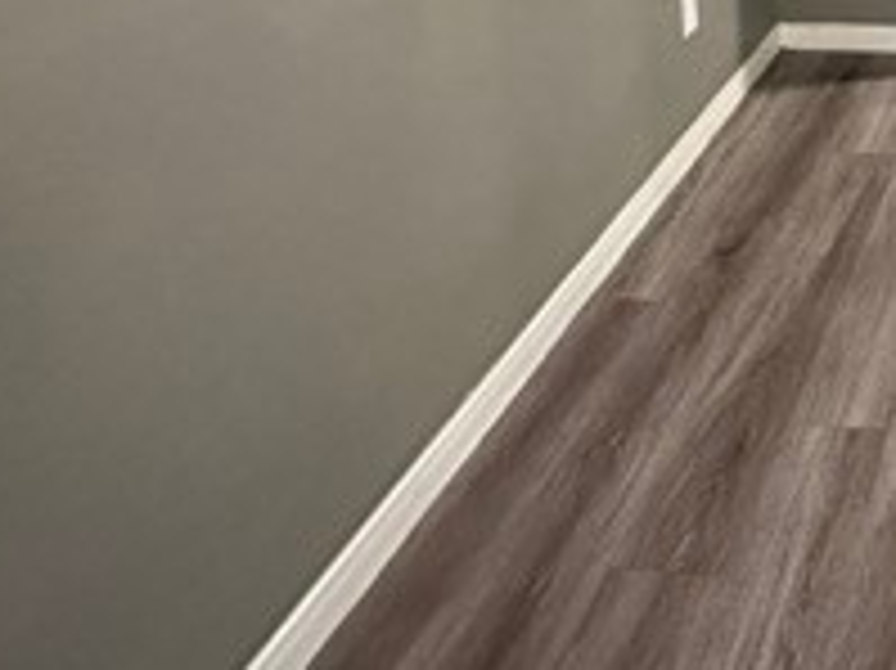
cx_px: 1018
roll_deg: +0.9
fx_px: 1164
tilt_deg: -4.9
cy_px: -333
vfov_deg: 24.8
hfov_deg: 35.2
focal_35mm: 45
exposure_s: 1/60
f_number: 2.2
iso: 1000
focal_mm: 2.22
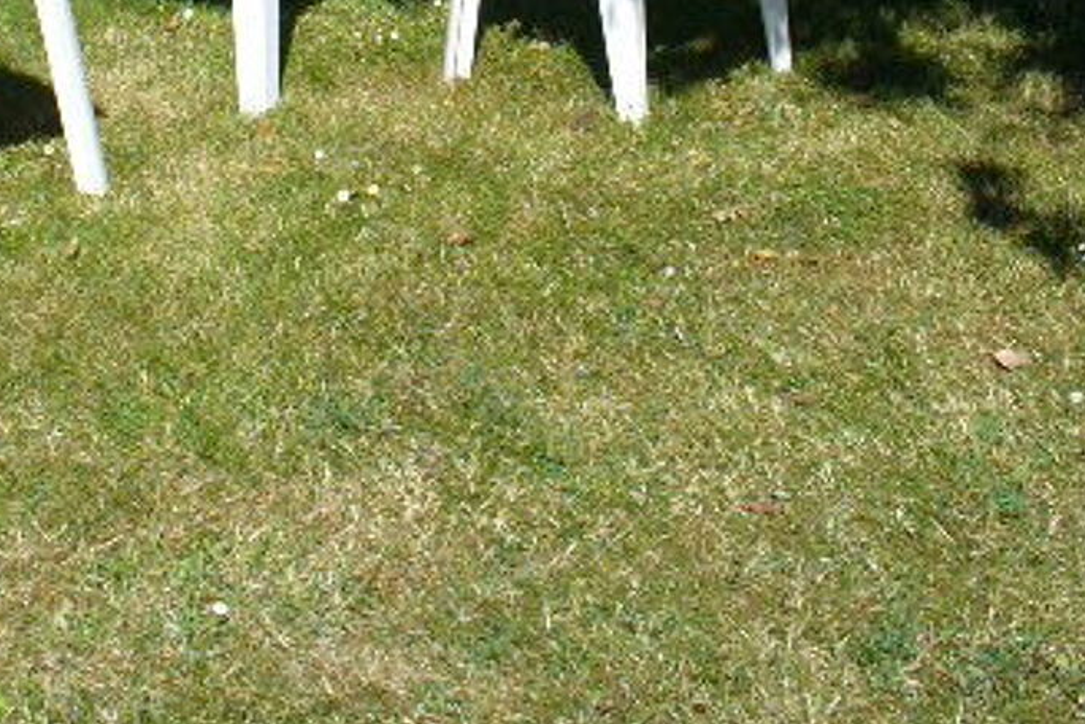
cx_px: 365
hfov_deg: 26.8
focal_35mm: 75
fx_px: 2260
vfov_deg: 16.9
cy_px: -275
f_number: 5.6
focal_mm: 6.1
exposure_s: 1/320
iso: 80
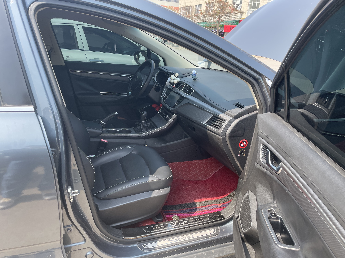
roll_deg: -1.7
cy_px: 129
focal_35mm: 26
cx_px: 172
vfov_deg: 53.1
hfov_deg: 67.3
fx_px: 259
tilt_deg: -18.9
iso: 32
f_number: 1.6
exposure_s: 1/511
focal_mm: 4.2
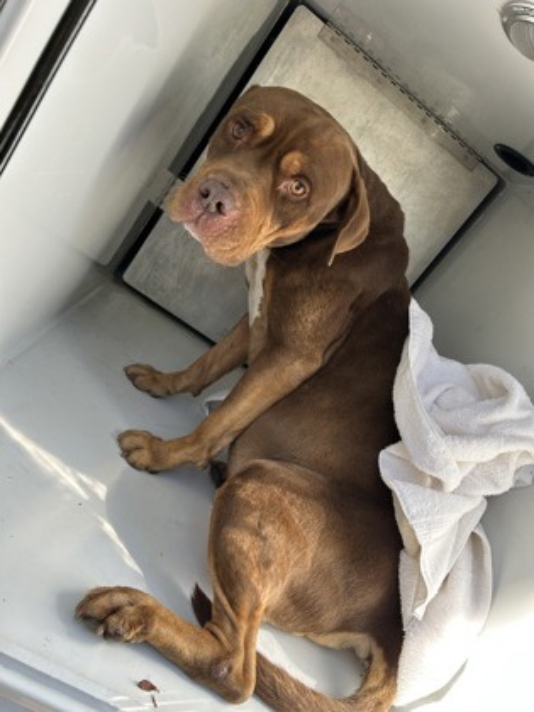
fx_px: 535
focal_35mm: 26
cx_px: 267
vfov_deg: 67.3
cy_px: 356
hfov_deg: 53.1
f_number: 1.5
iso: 50
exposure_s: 1/163
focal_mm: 5.7
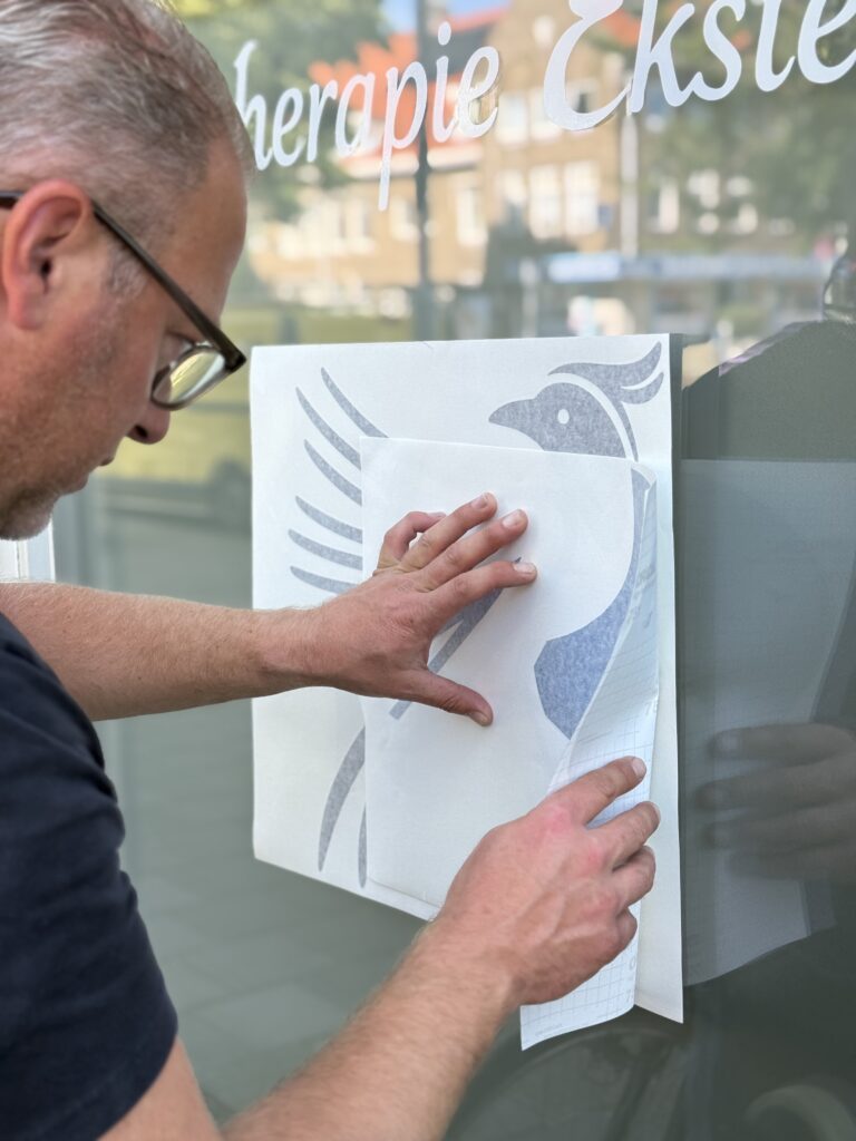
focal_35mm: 48
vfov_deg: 39.7
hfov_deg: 30.3
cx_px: 428
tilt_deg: -8.2
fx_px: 1583
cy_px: 570
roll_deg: +1.4
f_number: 1.78
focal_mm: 6.76
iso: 64
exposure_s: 1/646
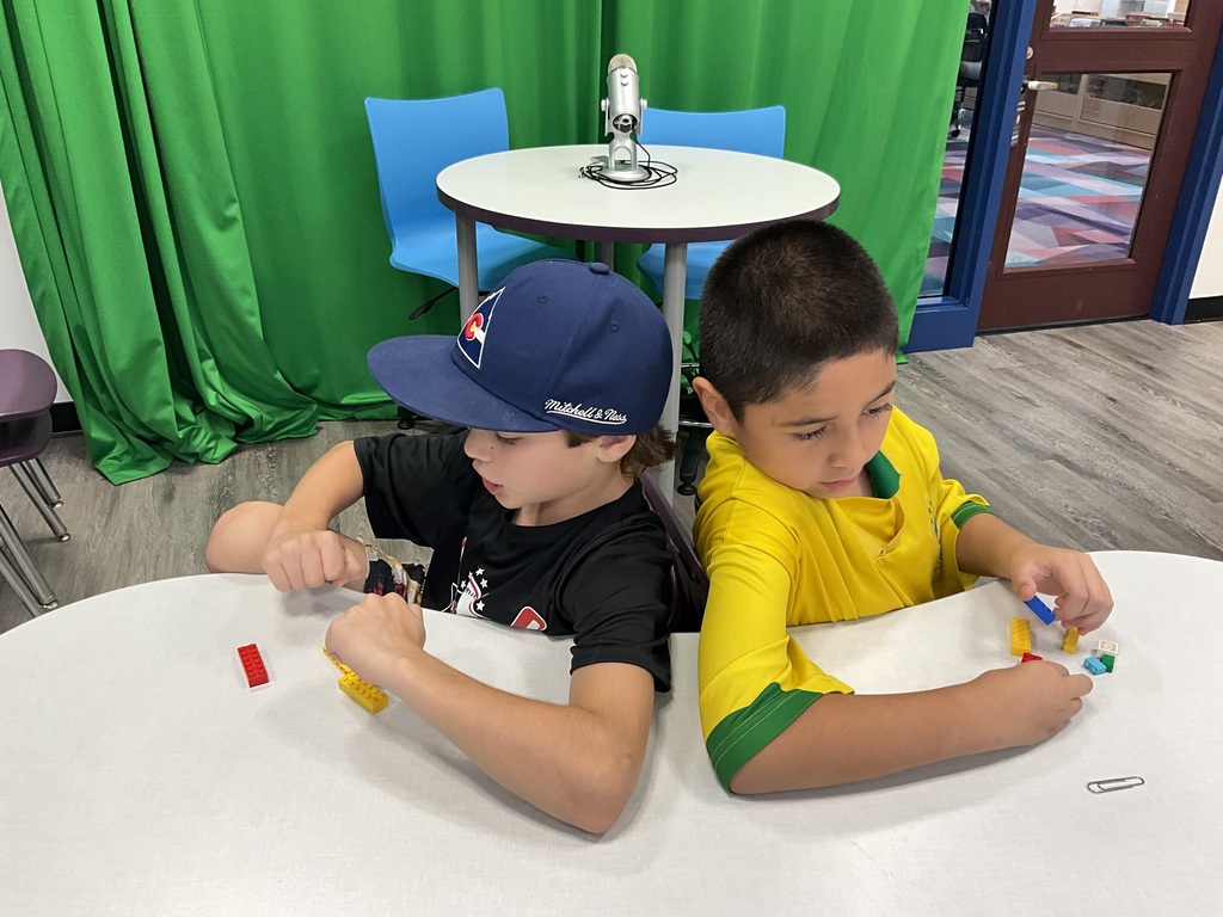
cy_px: 458
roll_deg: -0.4
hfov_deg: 61.7
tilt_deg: -26.6
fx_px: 1025
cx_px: 612
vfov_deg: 48.2
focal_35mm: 29
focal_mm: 3
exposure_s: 1/122
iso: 64
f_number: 1.8
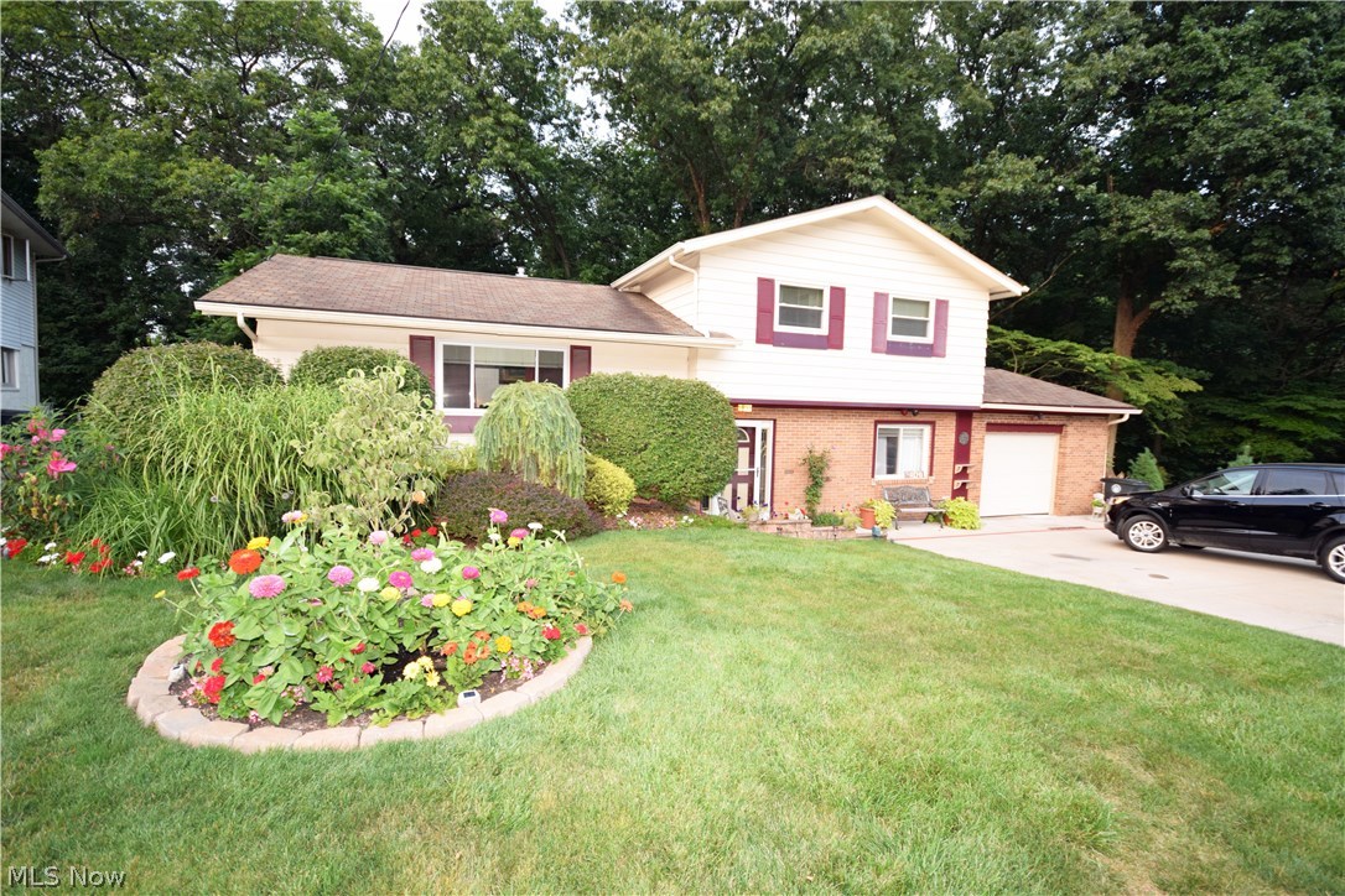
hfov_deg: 100.4
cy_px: 448
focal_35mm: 15
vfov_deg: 77.3
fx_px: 560
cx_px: 672
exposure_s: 1/100
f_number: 5
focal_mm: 10
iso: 800
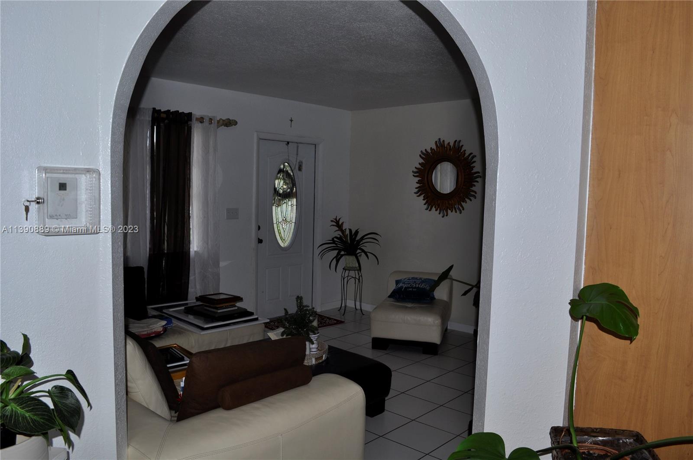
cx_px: 346
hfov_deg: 67.5
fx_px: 519
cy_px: 230
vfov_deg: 47.8
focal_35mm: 27
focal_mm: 18
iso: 200
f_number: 7.1
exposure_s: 1/60
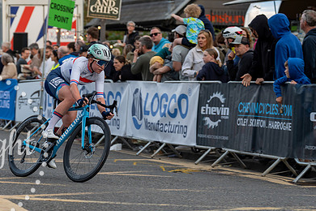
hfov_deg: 14.3
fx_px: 1255
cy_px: 105
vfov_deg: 9.6
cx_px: 98
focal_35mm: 143
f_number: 3.2
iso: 400
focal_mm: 95
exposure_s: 1/800
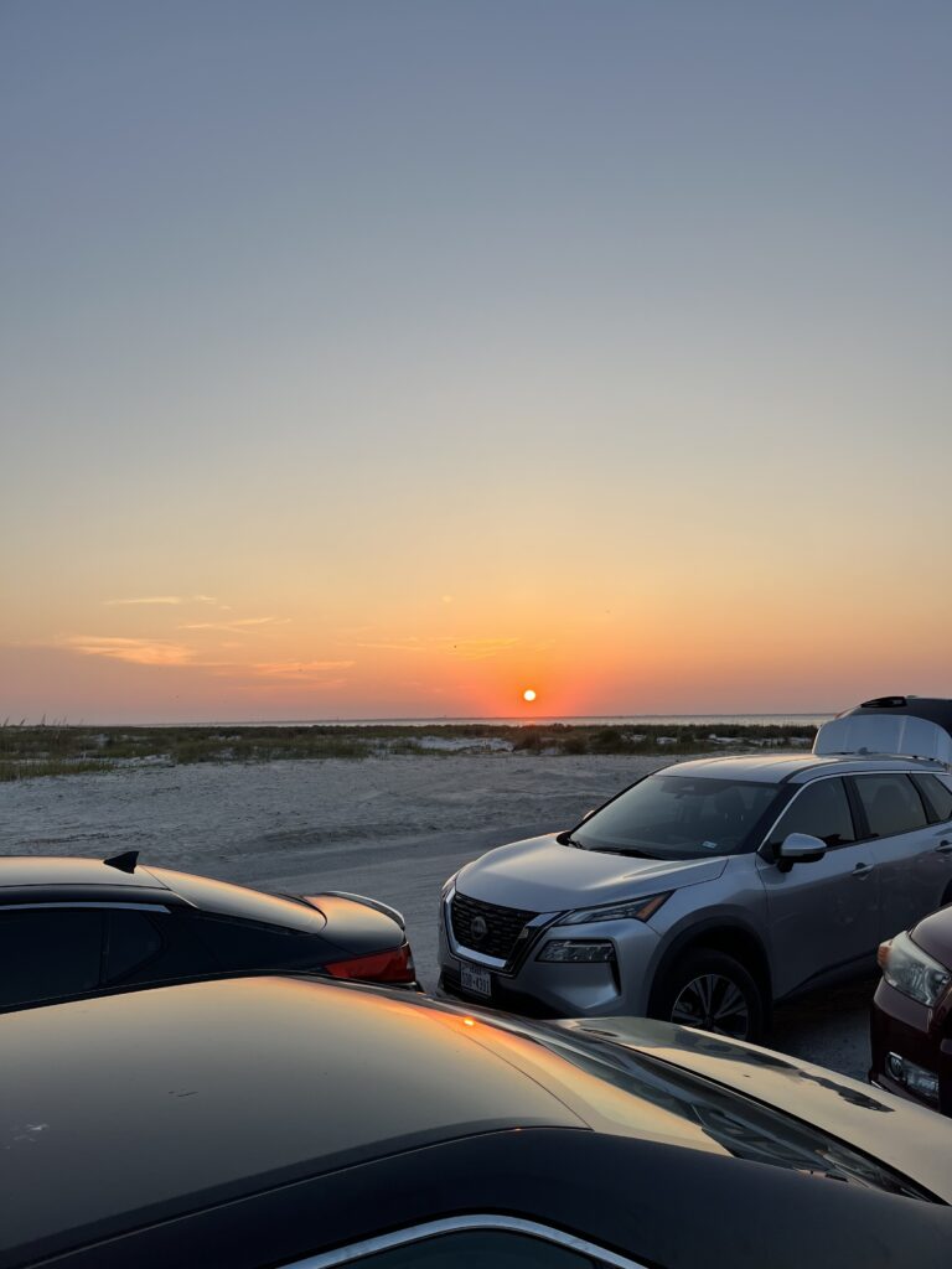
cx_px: 476
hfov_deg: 53.1
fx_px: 953
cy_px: 634
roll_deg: +0.2
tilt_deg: +4.1
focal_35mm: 26
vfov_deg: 67.3
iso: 50
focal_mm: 5.1
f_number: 1.6
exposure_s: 1/1028
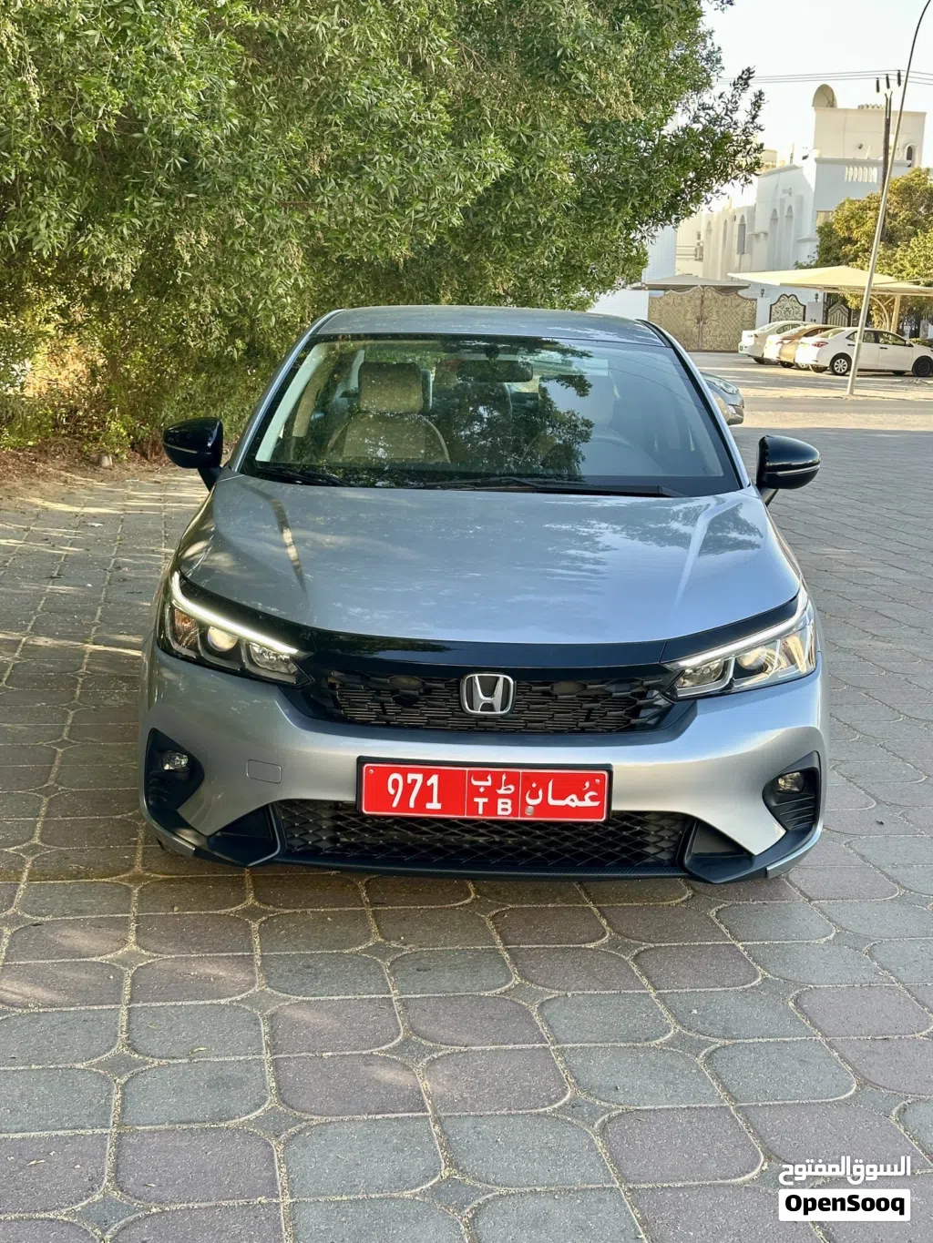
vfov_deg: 39.7
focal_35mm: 48
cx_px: 466
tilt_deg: -8.8
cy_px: 622
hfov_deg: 30.3
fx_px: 1725
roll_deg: -1.9
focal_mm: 6.86
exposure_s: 1/278
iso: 64
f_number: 1.78
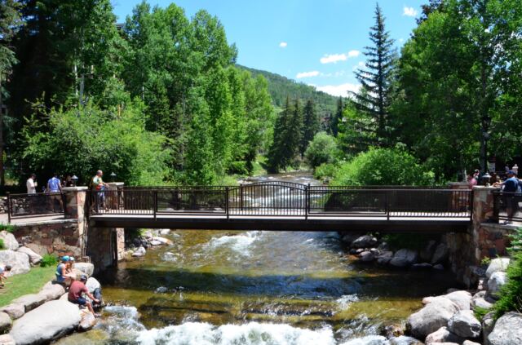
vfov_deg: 47.7
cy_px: 172
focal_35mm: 27
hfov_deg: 67.5
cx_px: 261
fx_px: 390
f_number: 16
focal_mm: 18
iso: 200
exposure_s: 1/50
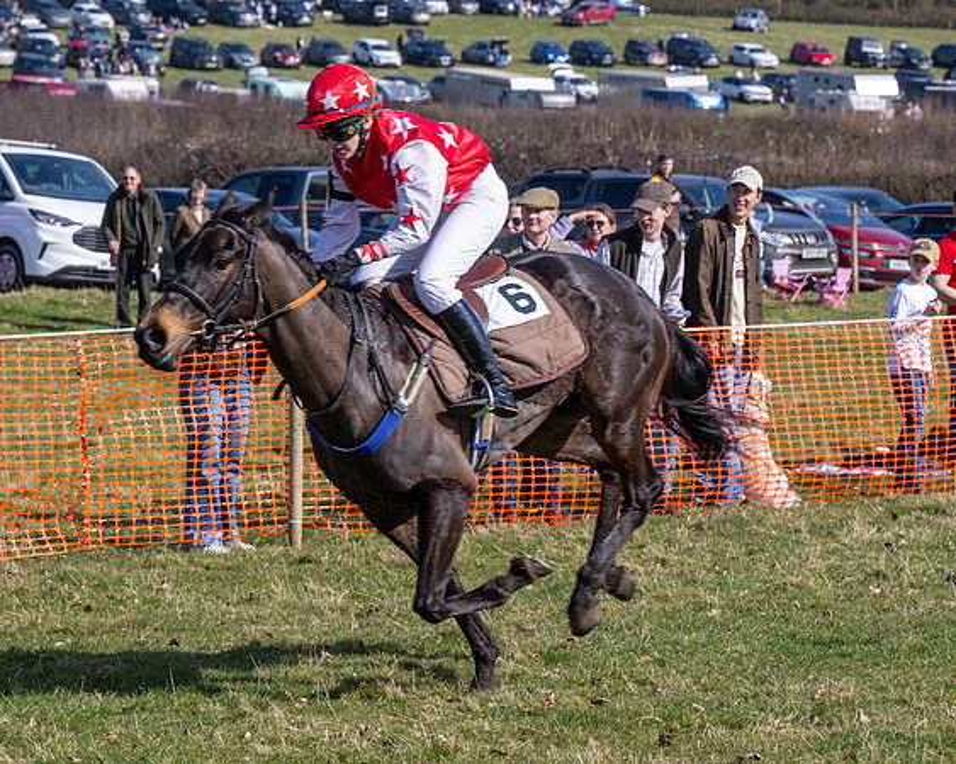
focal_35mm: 140
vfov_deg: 11.0
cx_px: 189
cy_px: 437
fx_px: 3971
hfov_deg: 13.7
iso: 200
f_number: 5
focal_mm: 70
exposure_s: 1/1600
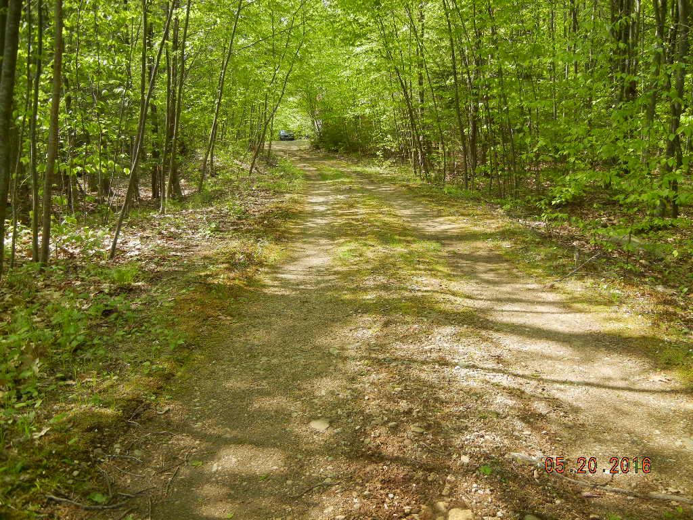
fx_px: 601
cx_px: 346
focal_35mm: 30
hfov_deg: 60.0
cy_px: 260
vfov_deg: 46.8
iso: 160
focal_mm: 5.4
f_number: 3.5
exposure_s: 1/273
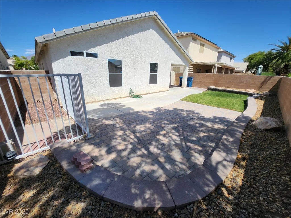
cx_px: 146
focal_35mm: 13
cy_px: 109
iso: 32
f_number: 2.2
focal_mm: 1.7
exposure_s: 1/1445
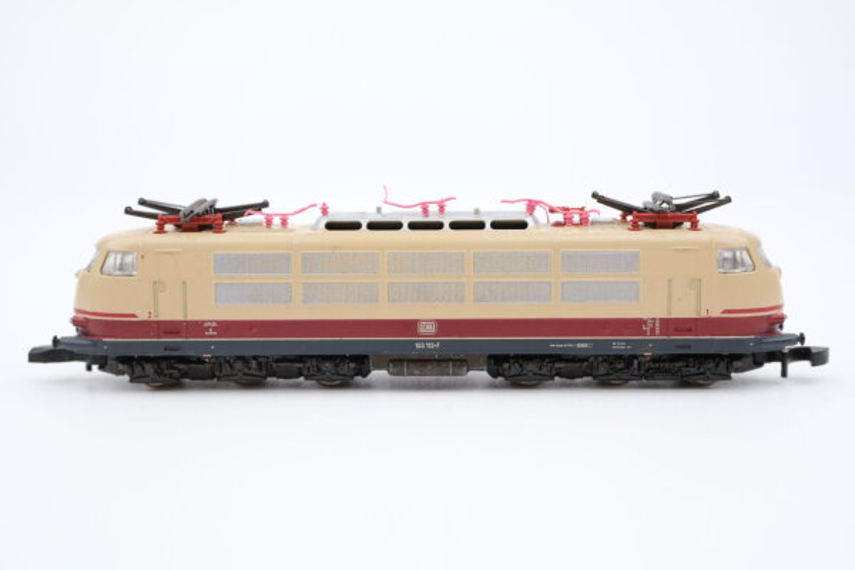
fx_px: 1069
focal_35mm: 45
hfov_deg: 43.6
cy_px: 285
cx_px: 428
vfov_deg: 29.9
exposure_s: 1/125
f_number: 10
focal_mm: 30
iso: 400
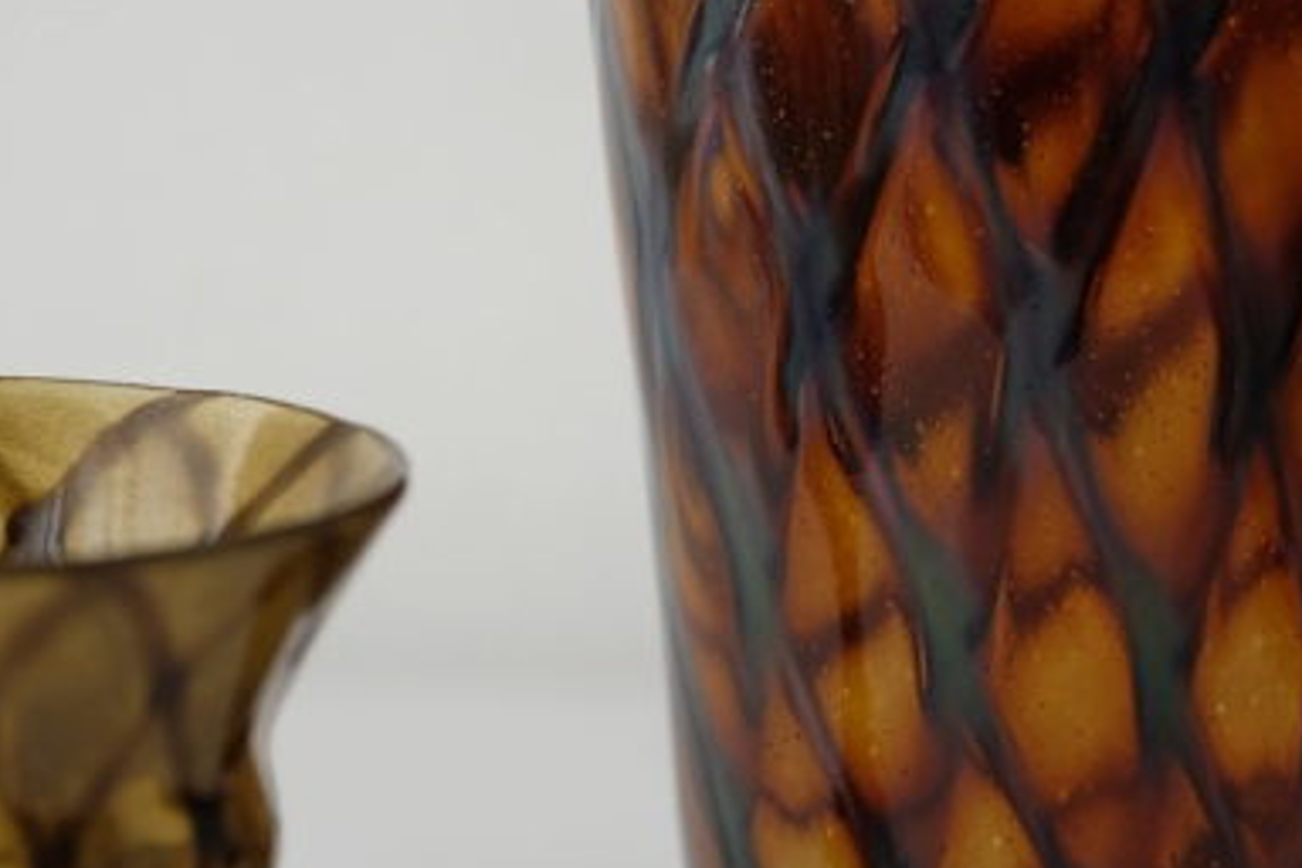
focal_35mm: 150
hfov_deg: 13.7
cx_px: 529
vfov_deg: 9.1
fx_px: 5425
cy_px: 146
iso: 400
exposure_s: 1/240
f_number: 2.8
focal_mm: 50
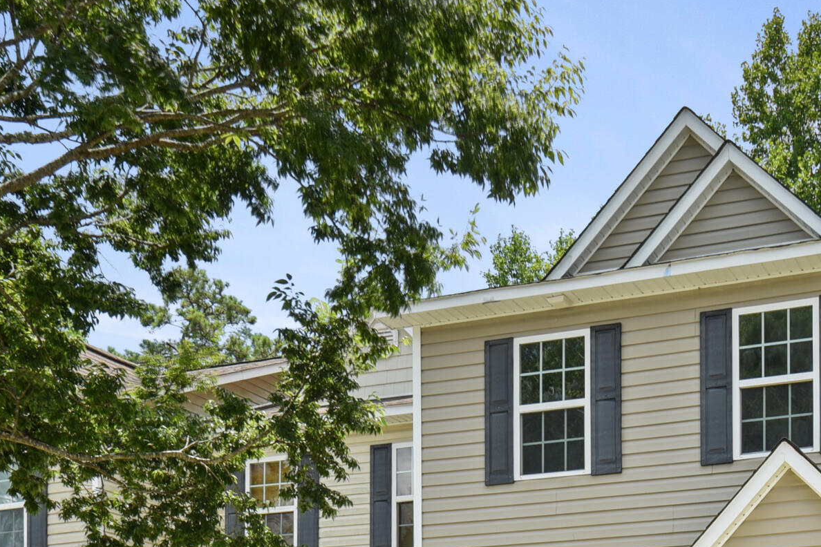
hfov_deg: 38.3
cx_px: 741
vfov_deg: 25.9
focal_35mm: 48
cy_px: 605
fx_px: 1095
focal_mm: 19
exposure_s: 1/50
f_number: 9
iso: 100
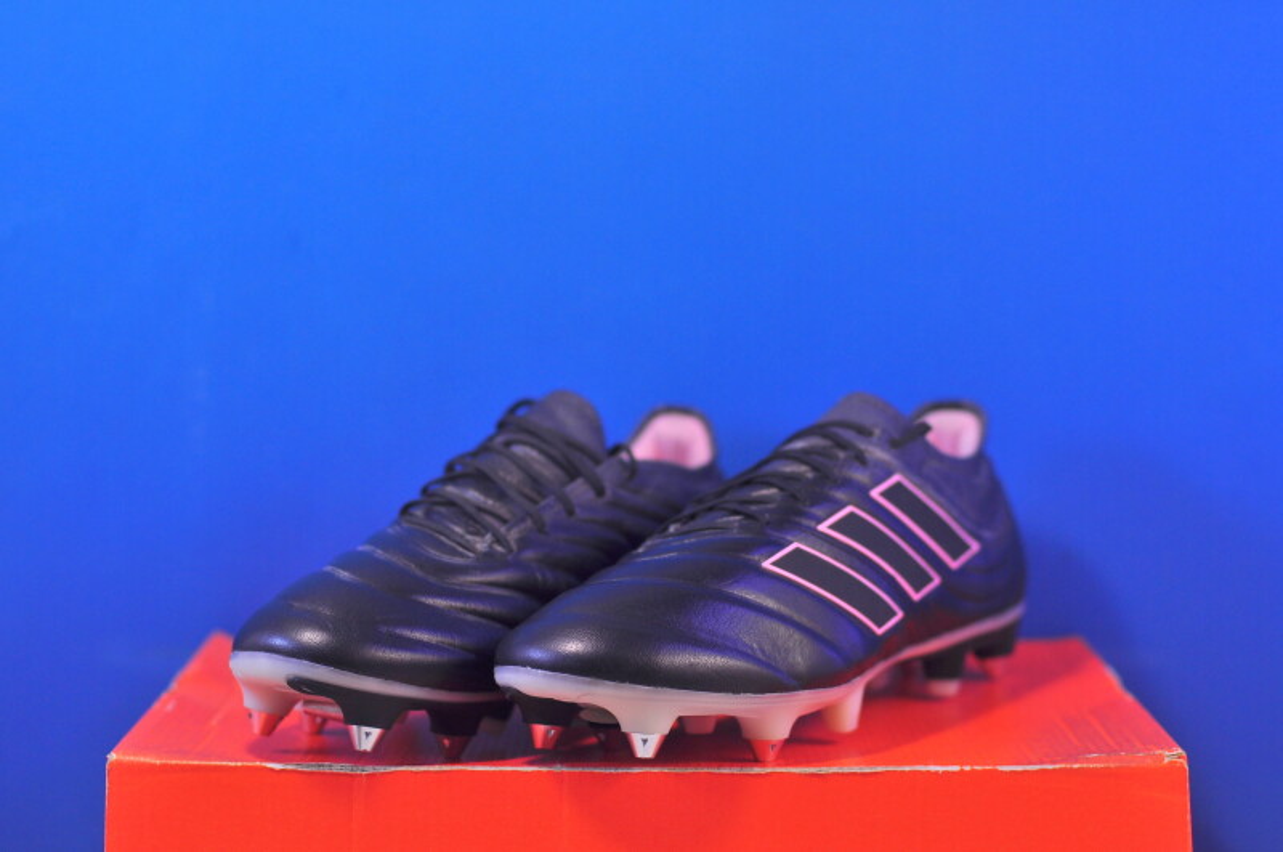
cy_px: 426
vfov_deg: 18.1
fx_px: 2669
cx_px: 642
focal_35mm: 75
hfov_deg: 27.0
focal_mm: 50
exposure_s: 1/320
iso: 250
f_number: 2.5
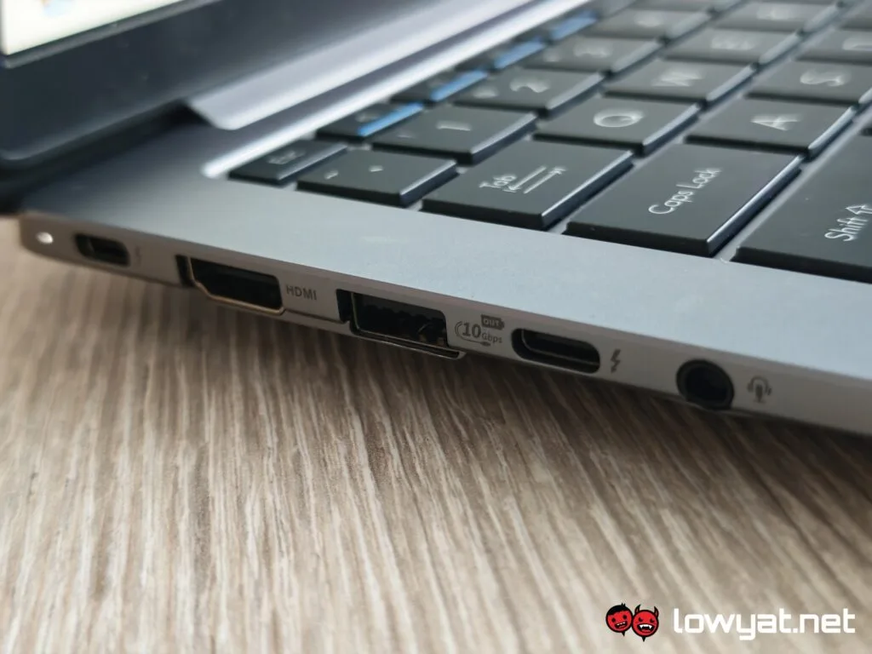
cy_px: 327
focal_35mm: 46
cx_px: 436
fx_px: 1159
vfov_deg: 31.5
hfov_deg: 41.2
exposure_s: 1/33
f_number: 1.6
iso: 500
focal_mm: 5.4
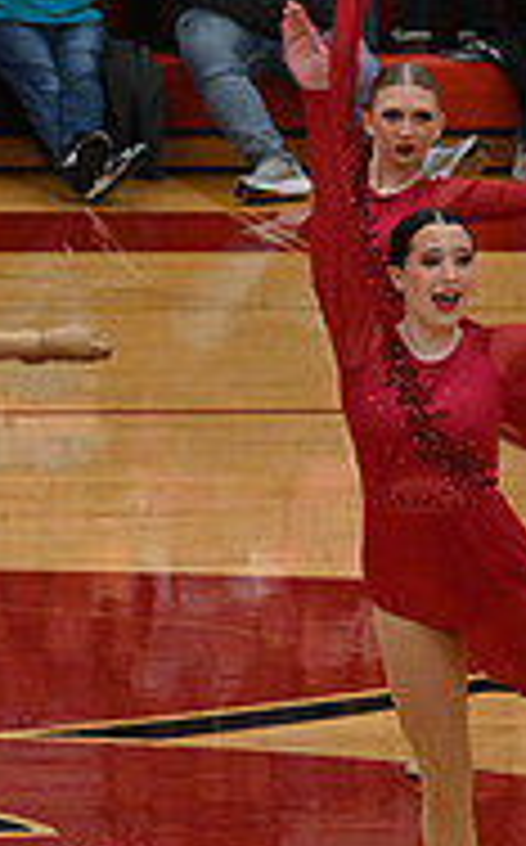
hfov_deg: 3.9
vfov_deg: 6.4
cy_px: 506
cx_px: -733
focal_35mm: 331
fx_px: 7615
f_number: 4
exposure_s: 1/400
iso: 5000
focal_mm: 70
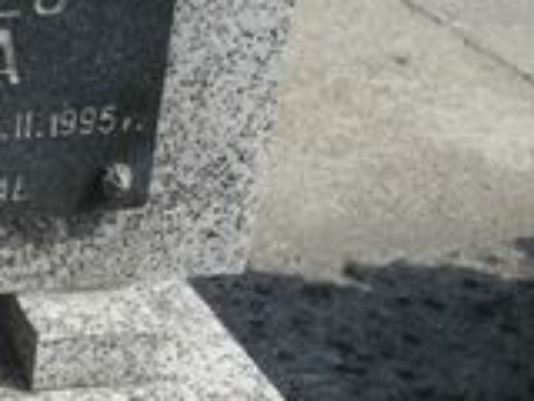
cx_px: -257
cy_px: 190
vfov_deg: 15.4
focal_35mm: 96
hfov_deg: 18.3
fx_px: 1481
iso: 80
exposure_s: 1/500
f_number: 4.4
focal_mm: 5.2
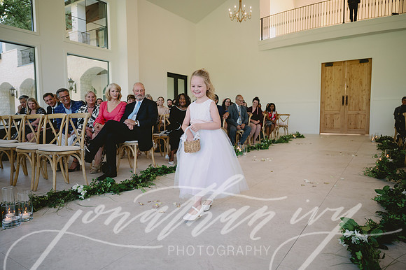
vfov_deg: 53.1
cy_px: 135
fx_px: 271
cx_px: 203
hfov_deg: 73.8
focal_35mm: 24
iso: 1250
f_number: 2.8
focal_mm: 24
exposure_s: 1/500
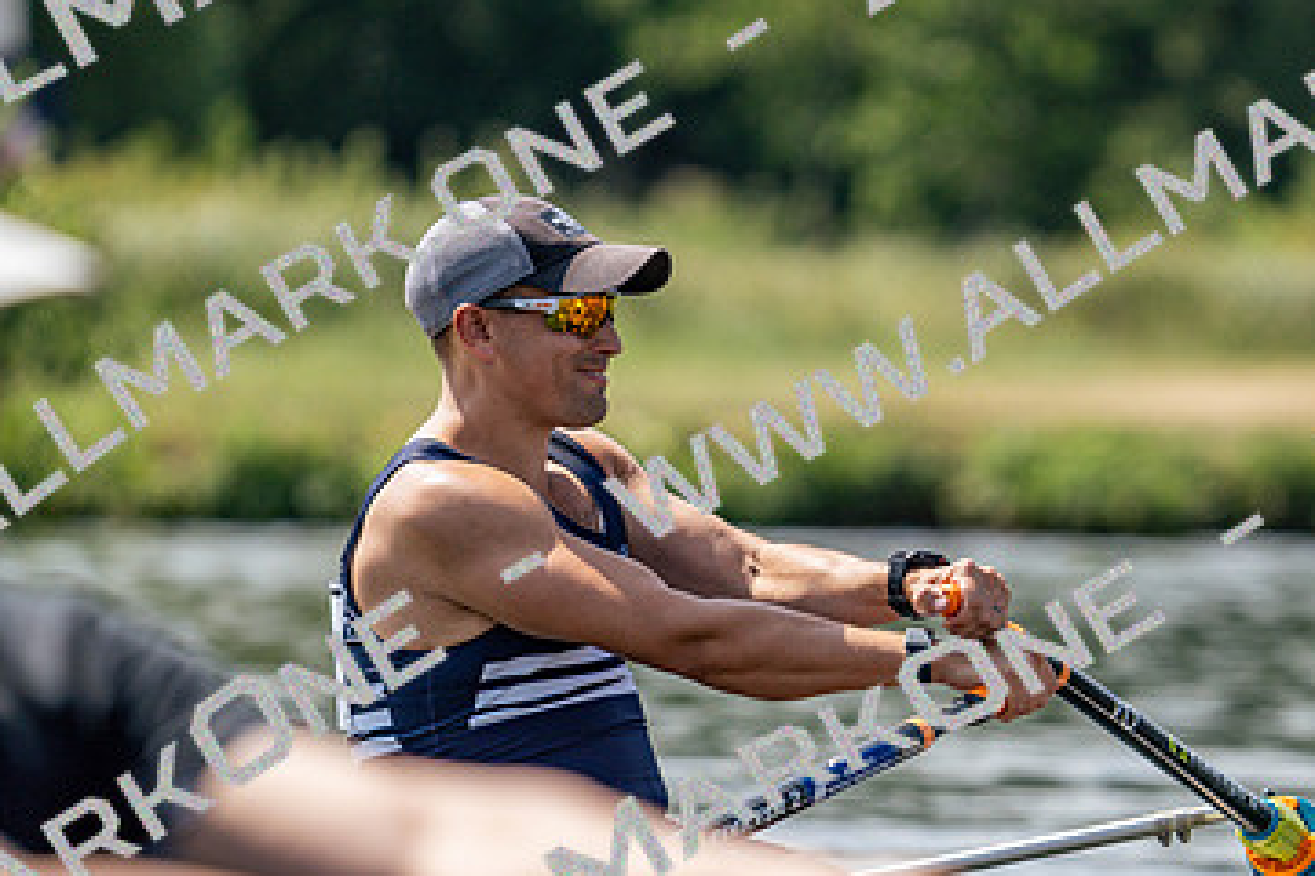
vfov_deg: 2.4
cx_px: 1056
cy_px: 549
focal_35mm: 584
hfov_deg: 3.5
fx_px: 21331
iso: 250
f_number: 6.3
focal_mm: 362
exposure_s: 1/1600
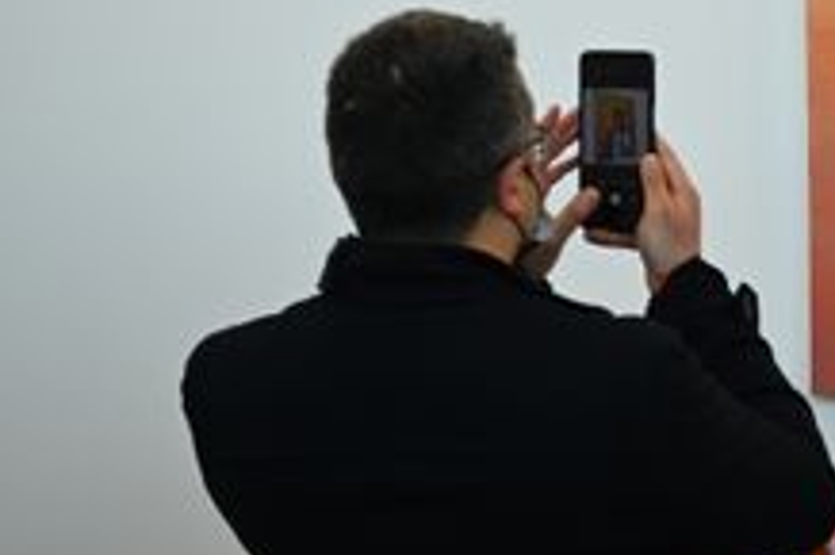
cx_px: 793
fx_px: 10870
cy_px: 33
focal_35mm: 469
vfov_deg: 2.9
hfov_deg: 4.4
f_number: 5.3
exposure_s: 1/200
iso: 500
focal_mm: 200
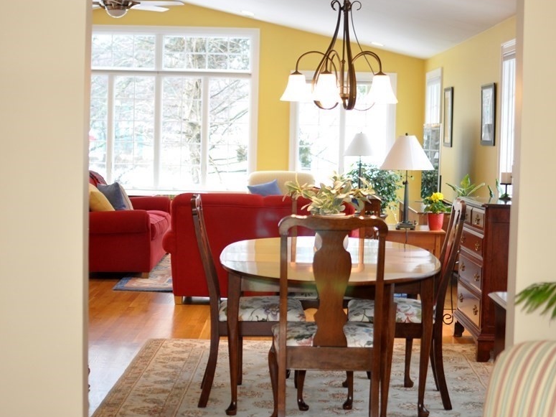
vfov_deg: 22.0
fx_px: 1070
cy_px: 187
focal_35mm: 67
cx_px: 317
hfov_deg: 29.1
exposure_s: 1/125
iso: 500
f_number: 2.5
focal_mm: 35
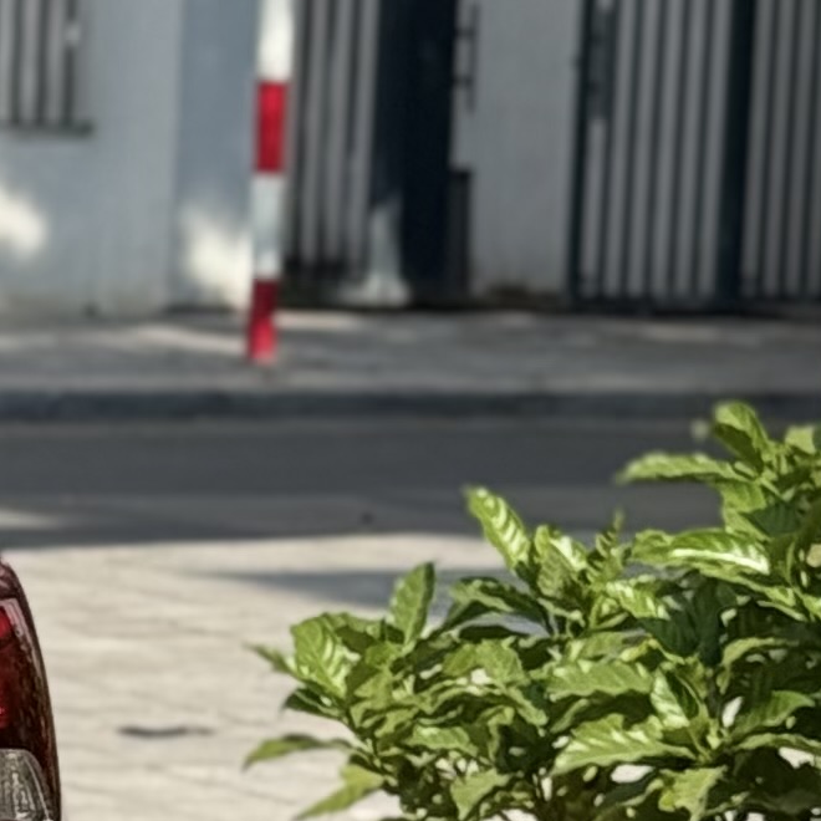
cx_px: -1335
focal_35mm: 259
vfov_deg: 6.8
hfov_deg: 6.4
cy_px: 408
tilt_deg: -3.4
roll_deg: -0.8
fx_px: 6950
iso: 64
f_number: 1.78
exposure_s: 1/4049
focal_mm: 6.76
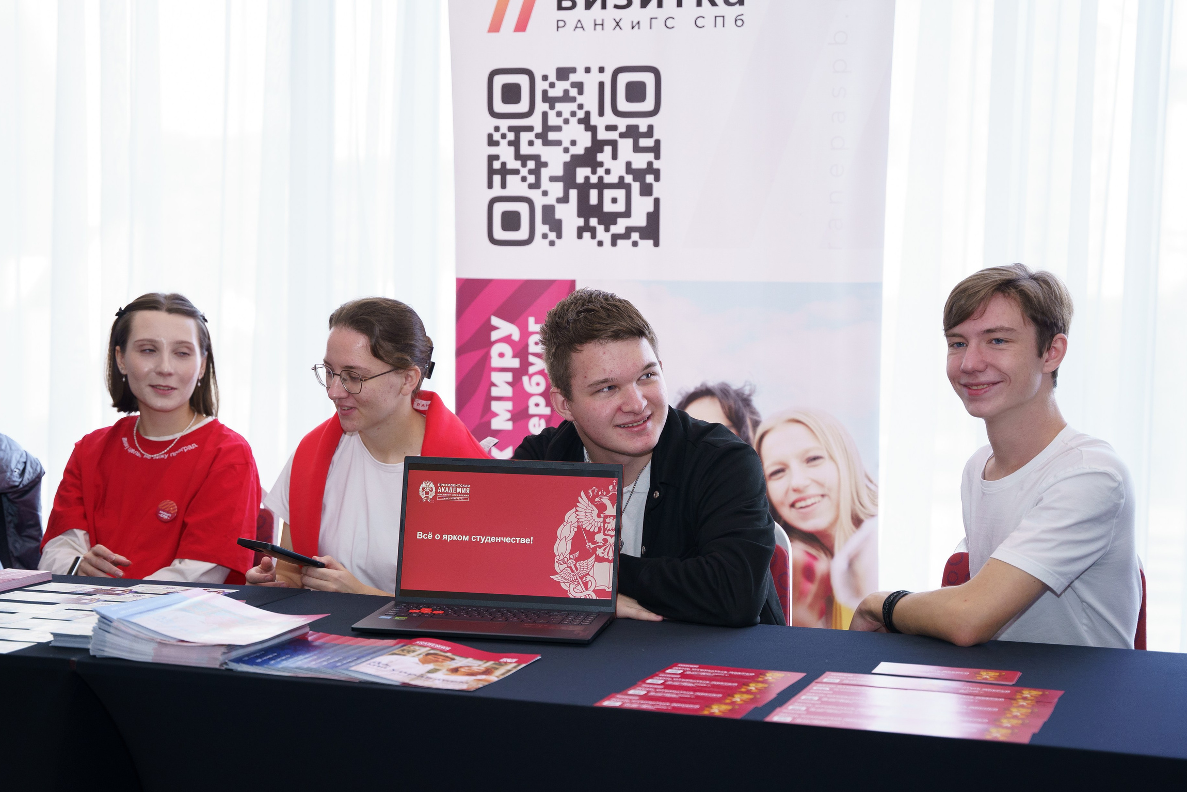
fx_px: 2110
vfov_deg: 21.2
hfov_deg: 31.4
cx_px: 533
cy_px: 419
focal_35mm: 64
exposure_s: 1/250
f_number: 3.2
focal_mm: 57.5
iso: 800
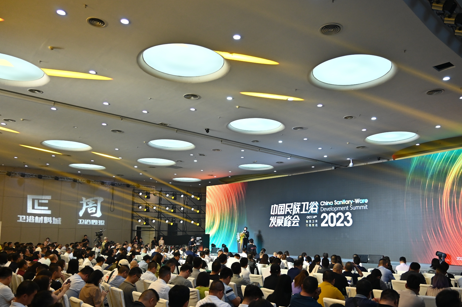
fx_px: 385
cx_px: 249
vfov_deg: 43.2
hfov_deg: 61.9
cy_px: 190
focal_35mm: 30
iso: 640
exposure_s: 1/161
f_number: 4
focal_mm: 24
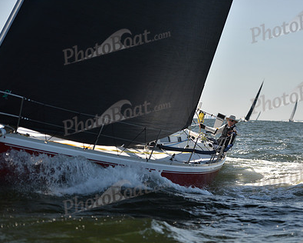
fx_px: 1175
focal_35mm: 131
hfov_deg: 14.7
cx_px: 211
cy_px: 145
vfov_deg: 11.8
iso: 250
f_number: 2.8
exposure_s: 1/1600
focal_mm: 95
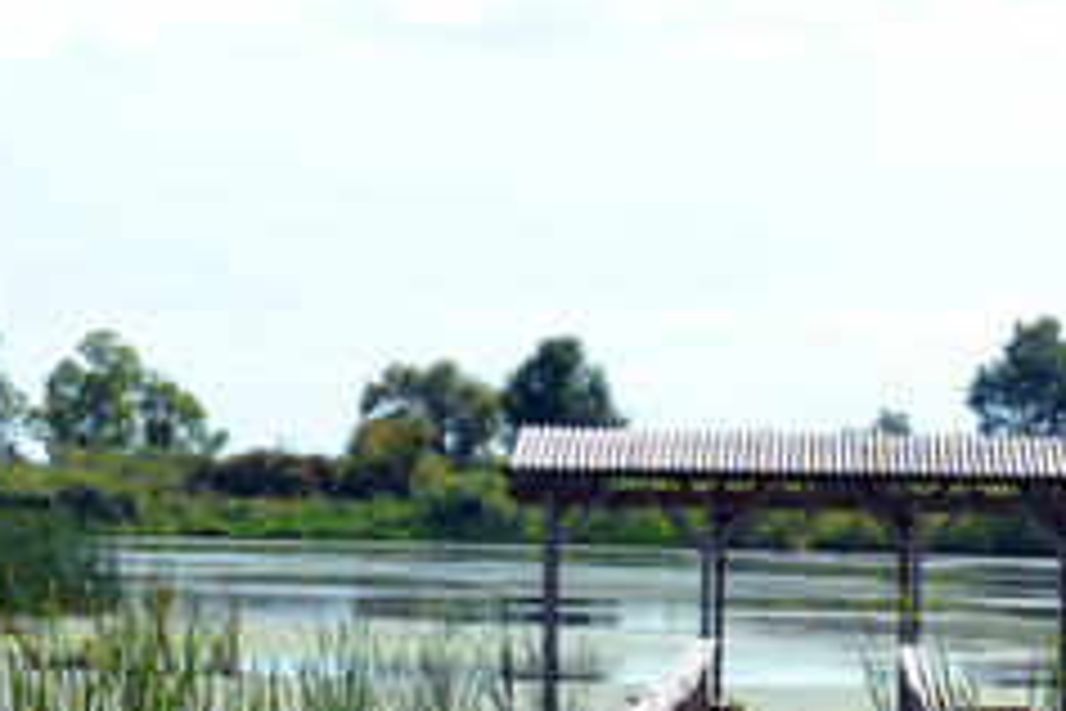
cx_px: 553
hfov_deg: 10.5
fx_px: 5779
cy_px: 538
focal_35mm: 195
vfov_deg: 7.0
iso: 100
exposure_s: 1/200
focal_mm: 55
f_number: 7.1
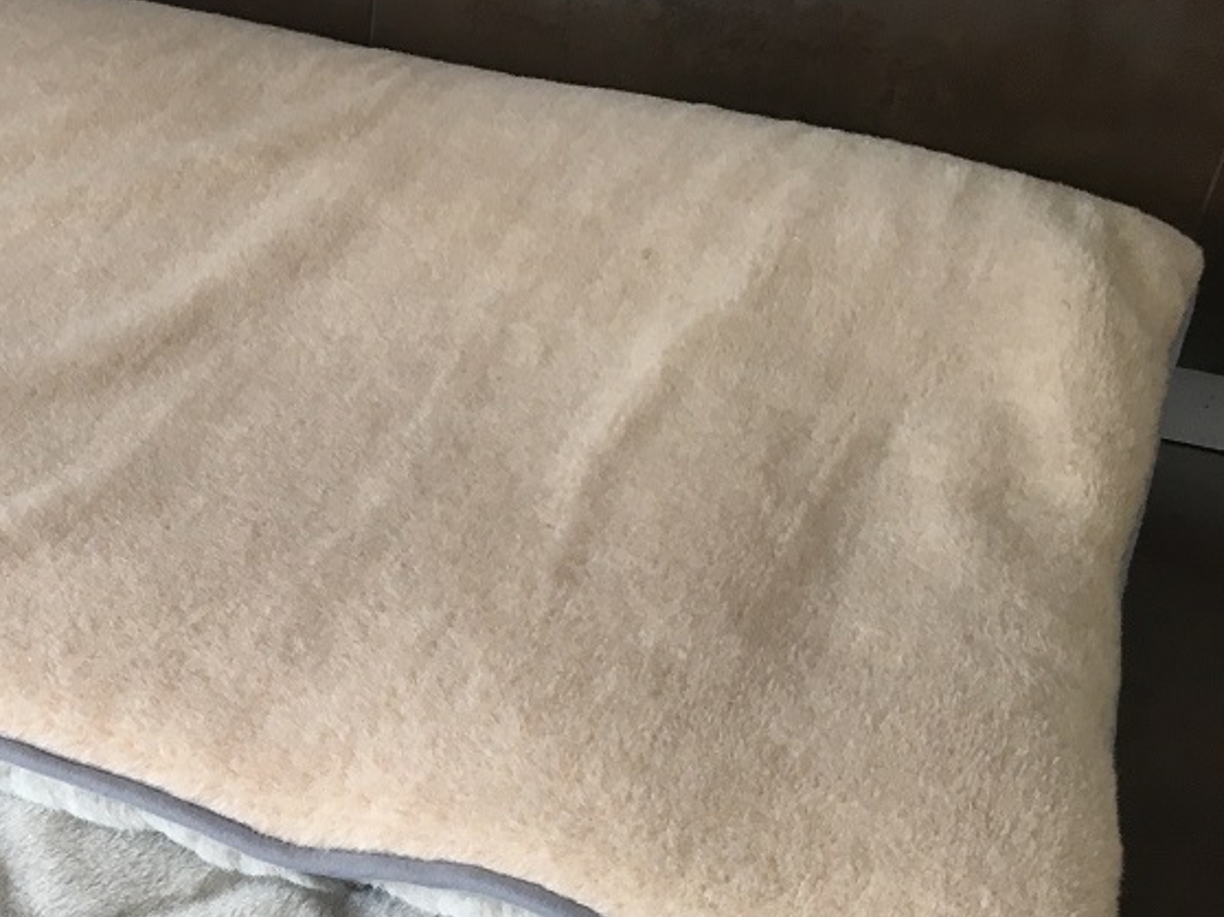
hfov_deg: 34.9
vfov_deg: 27.4
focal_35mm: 52
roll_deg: -0.4
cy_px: 757
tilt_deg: -38.0
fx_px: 1838
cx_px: 143
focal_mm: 4.15
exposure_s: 1/33
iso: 80
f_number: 2.2
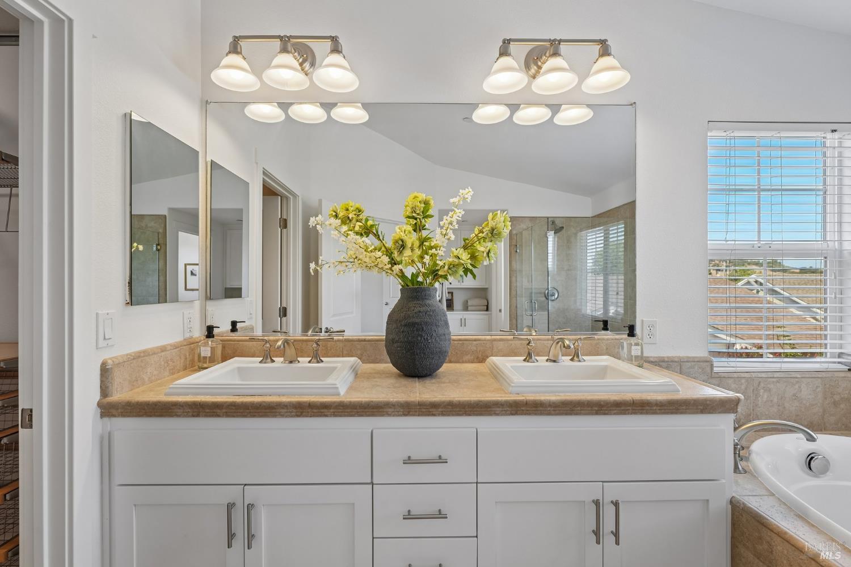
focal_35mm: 16
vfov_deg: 73.7
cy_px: 284
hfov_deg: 96.8
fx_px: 378
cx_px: 426
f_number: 8
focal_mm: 16
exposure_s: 1/60
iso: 640
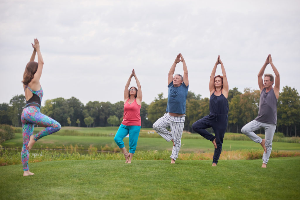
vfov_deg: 27.0
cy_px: 100
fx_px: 417
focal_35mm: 50
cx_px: 150
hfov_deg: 39.6
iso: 500
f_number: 2.5
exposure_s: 1/125
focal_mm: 50
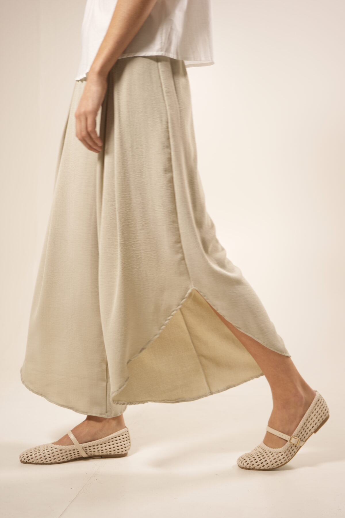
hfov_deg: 27.0
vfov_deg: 39.6
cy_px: 259
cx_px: 172
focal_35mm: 50
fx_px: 719
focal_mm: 50
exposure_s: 1/50
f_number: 2.8
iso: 400
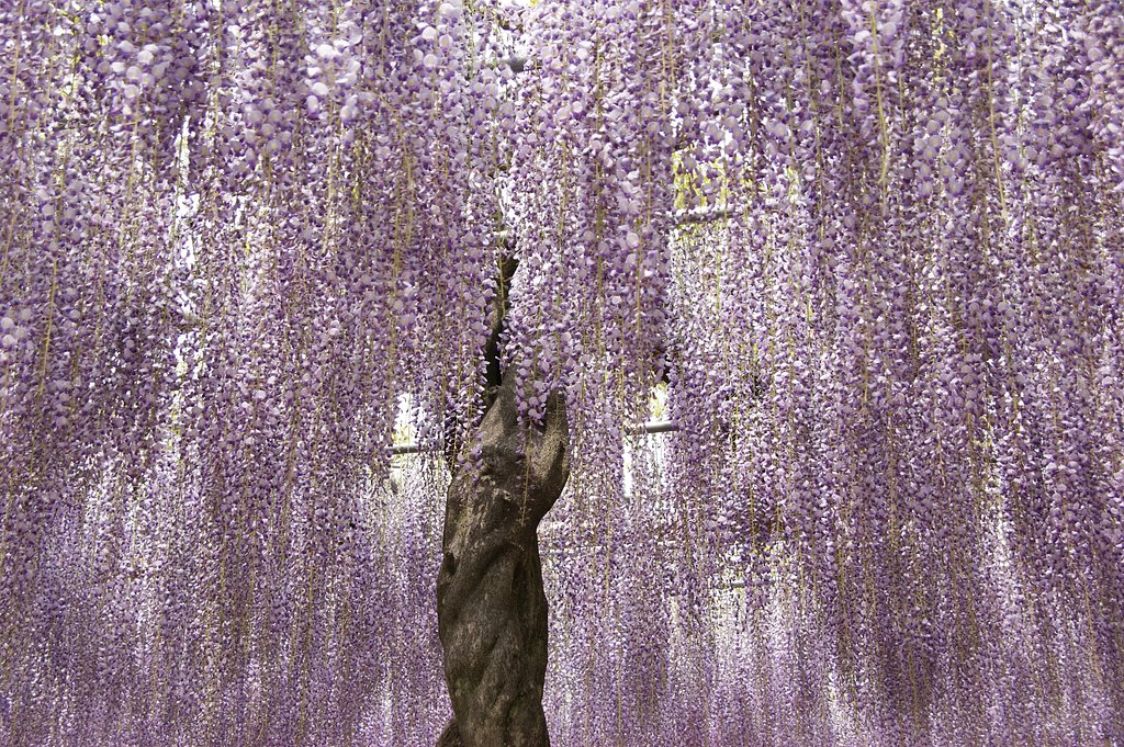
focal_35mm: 52
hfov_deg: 37.9
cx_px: 562
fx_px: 1638
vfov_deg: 25.7
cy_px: 374
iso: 100
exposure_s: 1/200
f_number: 5.6
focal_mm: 35
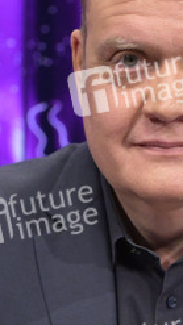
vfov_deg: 19.1
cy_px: 151
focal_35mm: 112
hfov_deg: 10.7
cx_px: 174
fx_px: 966
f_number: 5.6
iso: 2500
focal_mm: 66
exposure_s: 1/200
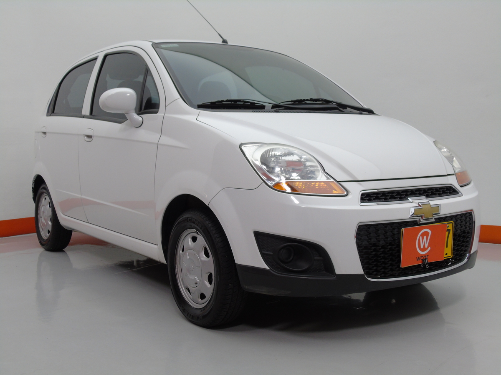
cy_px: 188
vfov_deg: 36.0
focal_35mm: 40
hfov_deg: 46.8
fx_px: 579
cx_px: 250
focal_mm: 7.1
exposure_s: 1/40
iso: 80
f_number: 3.9
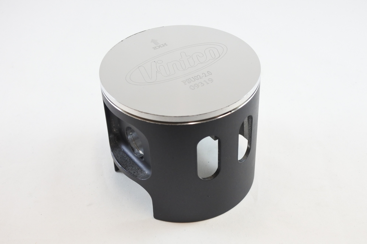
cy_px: 122
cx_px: 184
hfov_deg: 44.5
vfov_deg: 30.5
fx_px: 449
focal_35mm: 44
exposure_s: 1/125
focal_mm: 16.5
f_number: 4.5
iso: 560
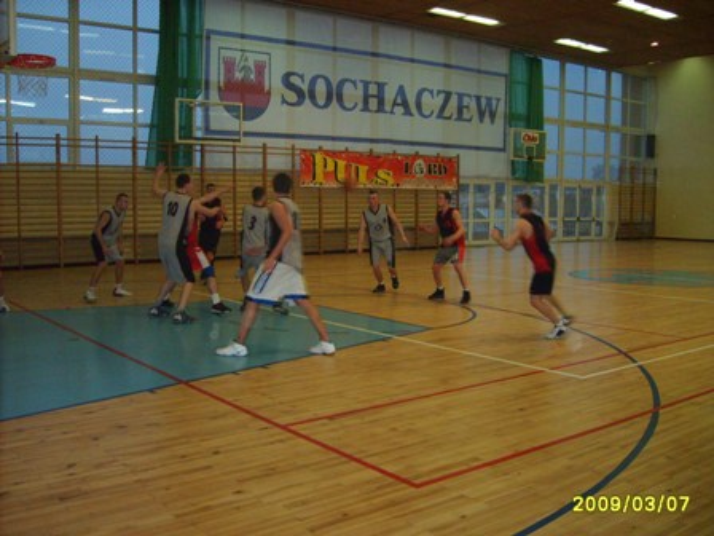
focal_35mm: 35
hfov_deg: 52.6
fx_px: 722
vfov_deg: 40.7
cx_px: 357
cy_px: 268
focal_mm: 5.8
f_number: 2.8
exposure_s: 1/45
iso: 253
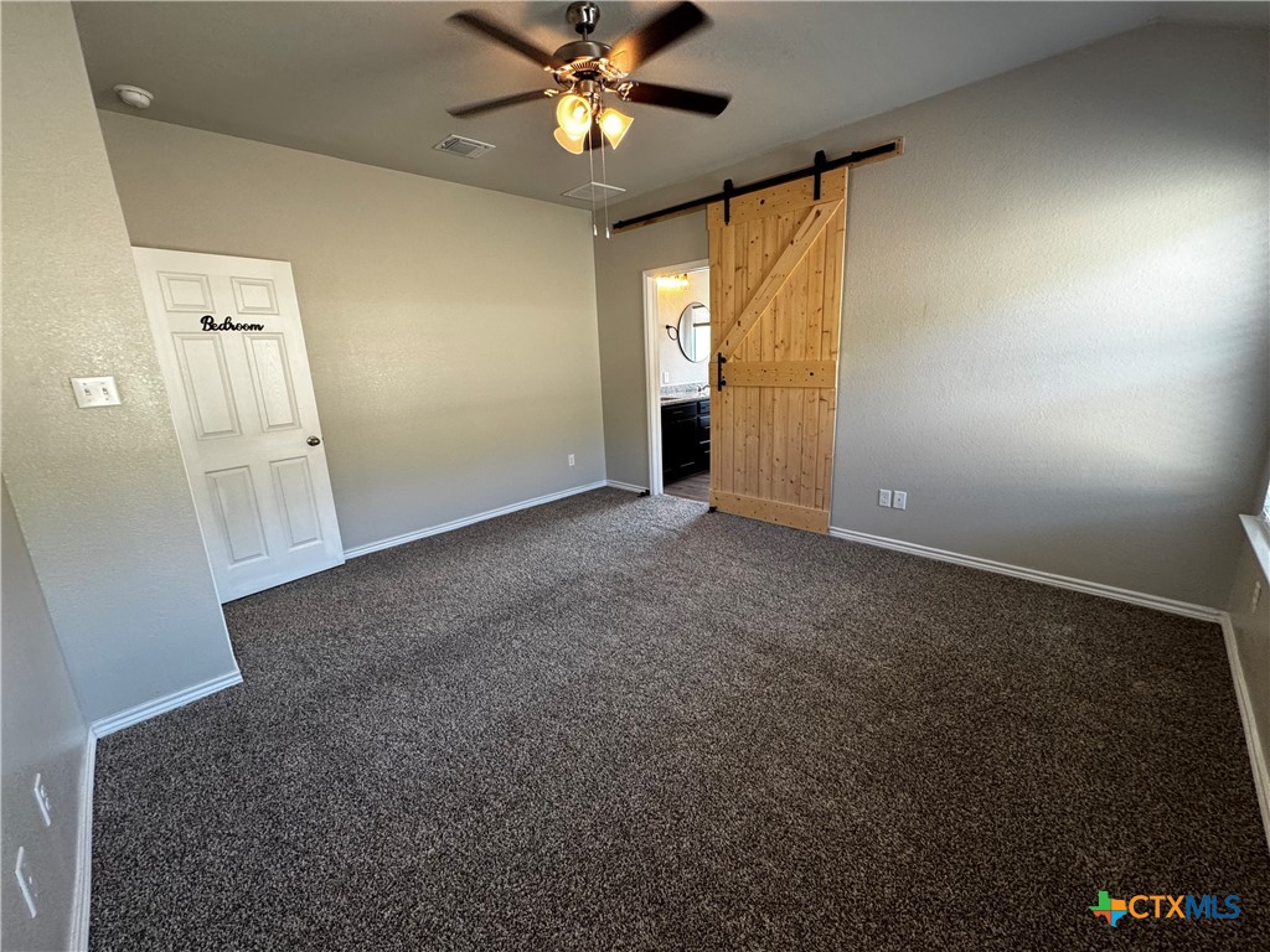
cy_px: 476
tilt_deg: -13.5
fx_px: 514
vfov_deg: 85.7
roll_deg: +2.0
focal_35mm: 14
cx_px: 635
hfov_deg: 102.1
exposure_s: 1/60
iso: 160
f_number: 2.2
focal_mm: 2.22
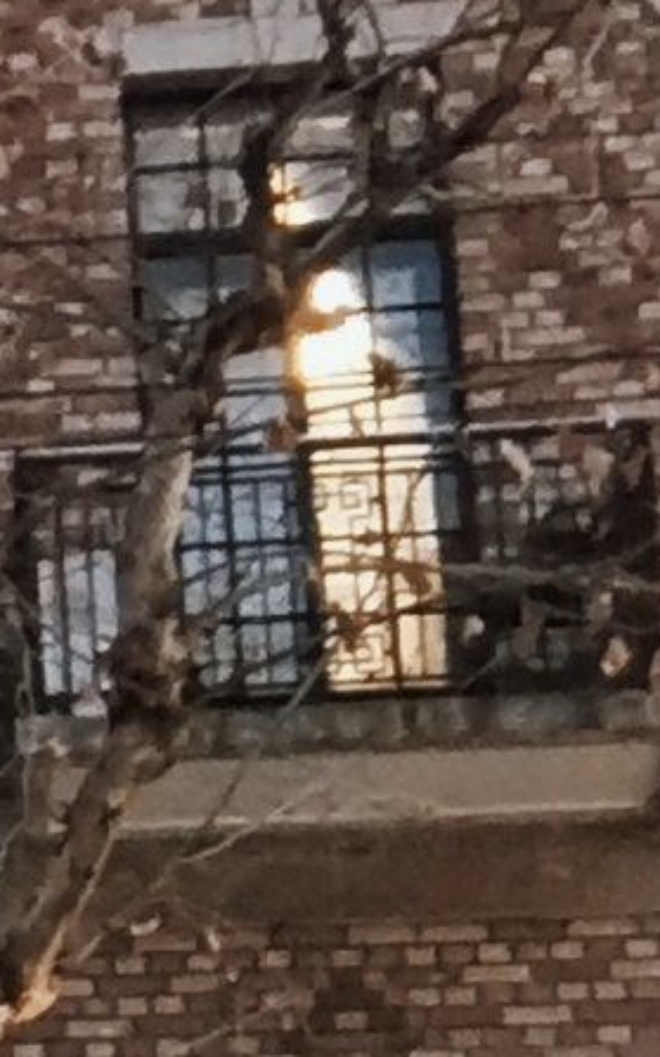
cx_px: -1143
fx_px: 4292
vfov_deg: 14.0
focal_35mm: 149
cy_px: 791
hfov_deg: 7.9
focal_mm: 2.26
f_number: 2.2
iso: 800
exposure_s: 1/16.7
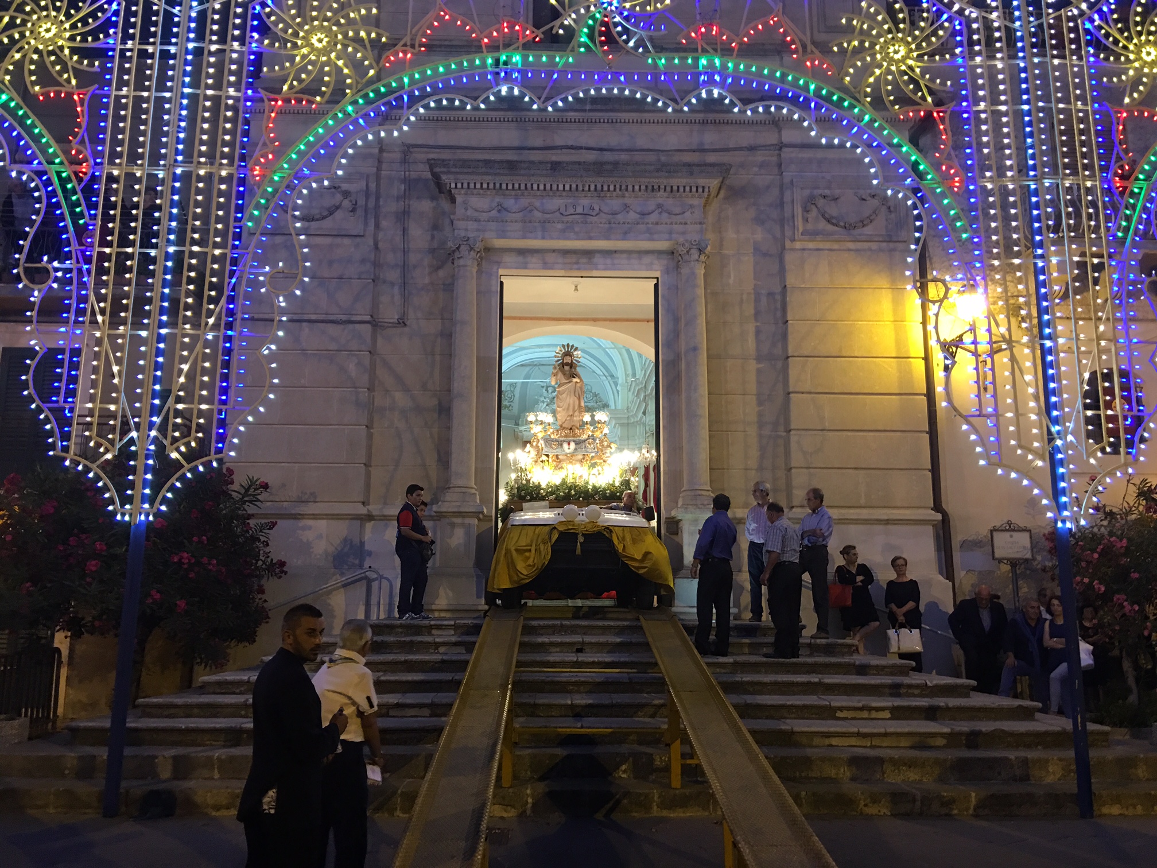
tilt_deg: +11.4
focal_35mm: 29
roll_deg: -1.1
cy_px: 434
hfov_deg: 61.7
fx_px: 969
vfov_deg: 48.2
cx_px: 578
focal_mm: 4.15
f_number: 2.2
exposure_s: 1/17
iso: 80
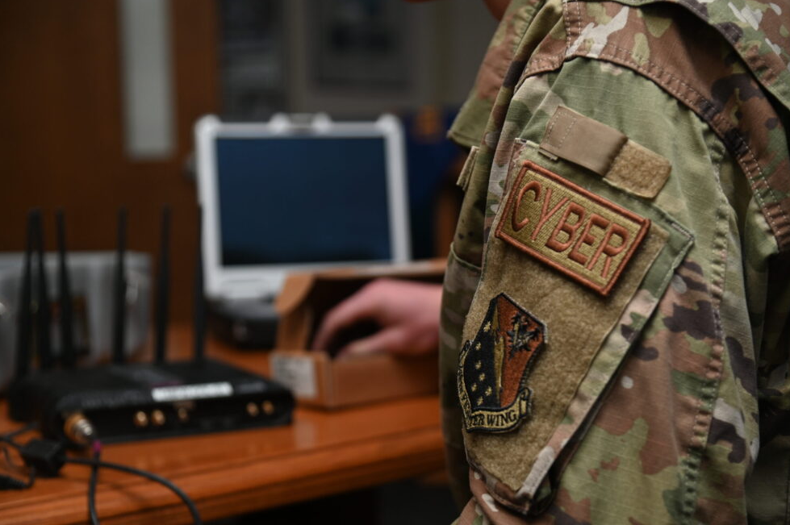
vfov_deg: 20.0
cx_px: 397
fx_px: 1491
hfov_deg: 29.7
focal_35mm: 68
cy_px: 264
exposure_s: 1/200
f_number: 4
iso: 400
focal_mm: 65
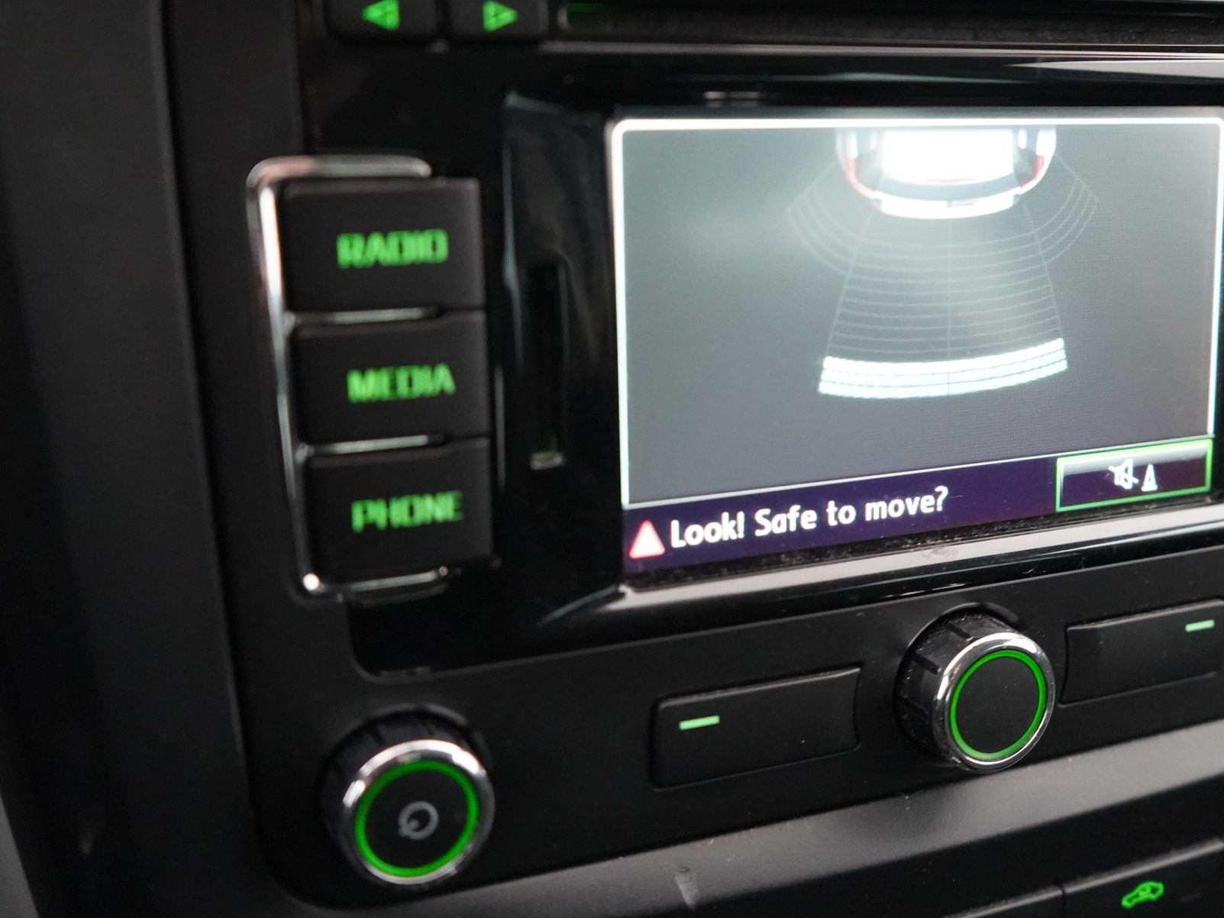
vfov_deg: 34.3
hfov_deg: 44.2
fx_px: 1485
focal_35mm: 42
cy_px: 381
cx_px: 808
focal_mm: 28
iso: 10000
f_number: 4
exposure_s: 1/60
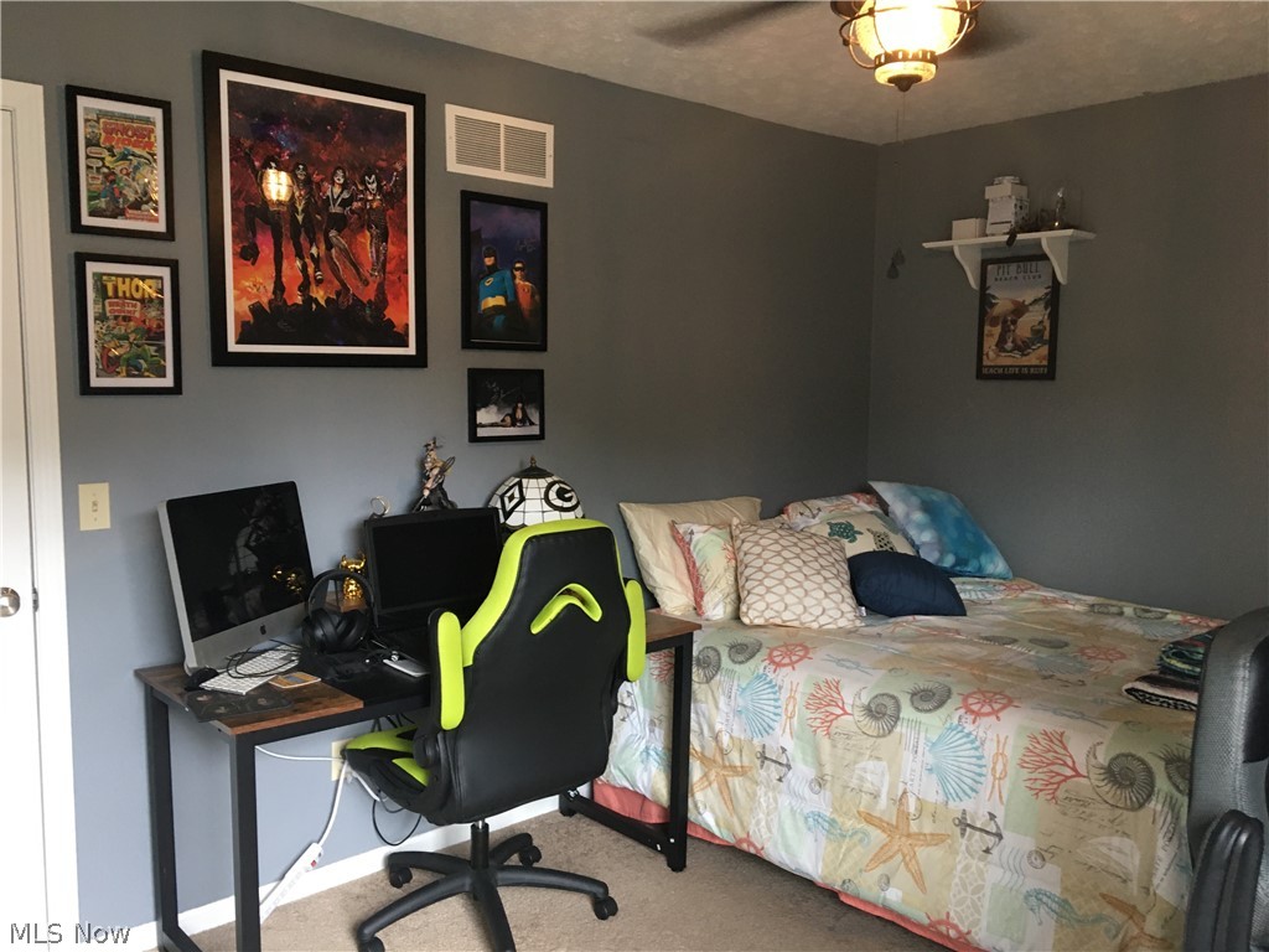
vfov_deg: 48.2
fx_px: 1063
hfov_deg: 61.7
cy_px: 476
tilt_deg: -5.7
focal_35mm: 29
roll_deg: +0.4
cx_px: 634
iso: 100
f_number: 2.2
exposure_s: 1/30
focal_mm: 4.15
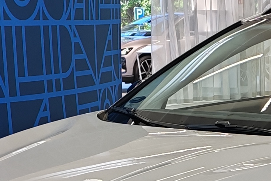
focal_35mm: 151
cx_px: 280
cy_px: 247
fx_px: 1137
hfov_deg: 13.4
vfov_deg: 8.9
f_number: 1.9
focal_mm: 6.12
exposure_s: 1/100
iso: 160
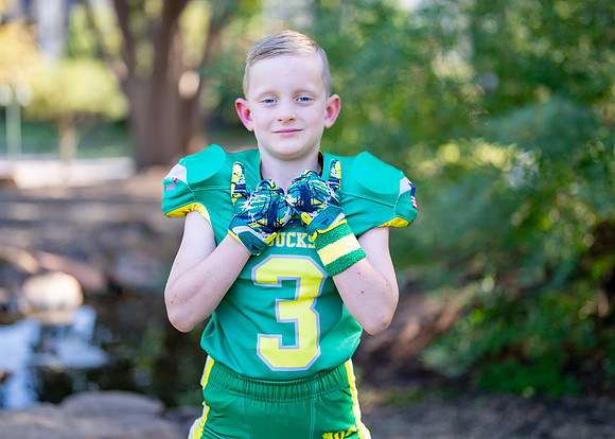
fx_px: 1015
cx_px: 300
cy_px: 196
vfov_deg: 24.4
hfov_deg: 33.7
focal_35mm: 58
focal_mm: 50
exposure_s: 1/1000
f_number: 1.2
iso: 100
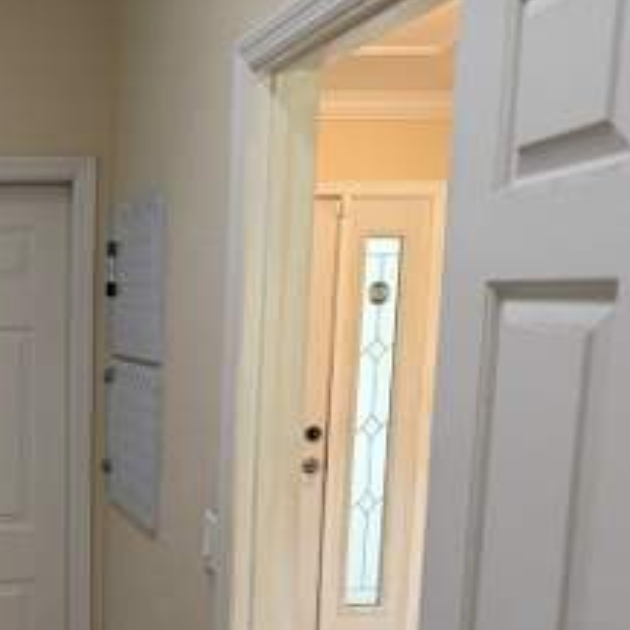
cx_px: -35
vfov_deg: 35.3
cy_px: 470
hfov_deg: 32.4
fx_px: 968
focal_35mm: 47
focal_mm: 6.76
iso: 200
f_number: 1.78
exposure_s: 1/60
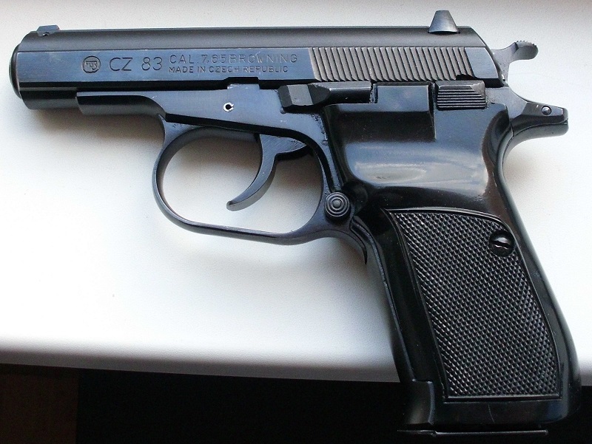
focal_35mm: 36
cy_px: 222
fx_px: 616
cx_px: 296
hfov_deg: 51.3
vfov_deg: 39.7
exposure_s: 1/100
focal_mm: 6.3
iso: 200
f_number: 2.9
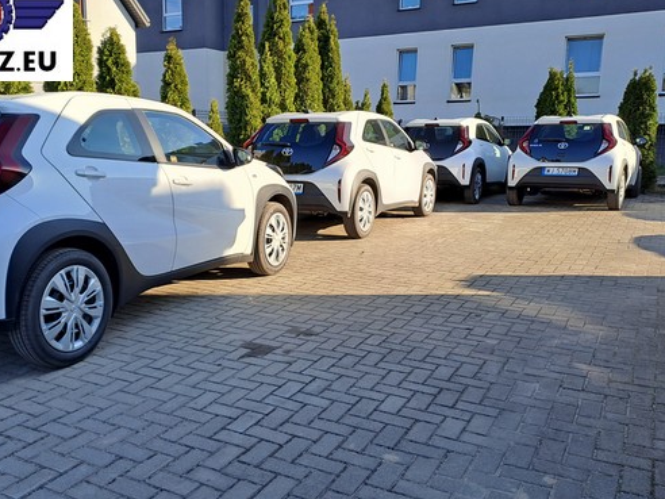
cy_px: 245
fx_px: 634
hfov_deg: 55.0
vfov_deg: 42.9
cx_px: 273
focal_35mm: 33
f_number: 1.8
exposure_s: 1/597
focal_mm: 4.65
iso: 32
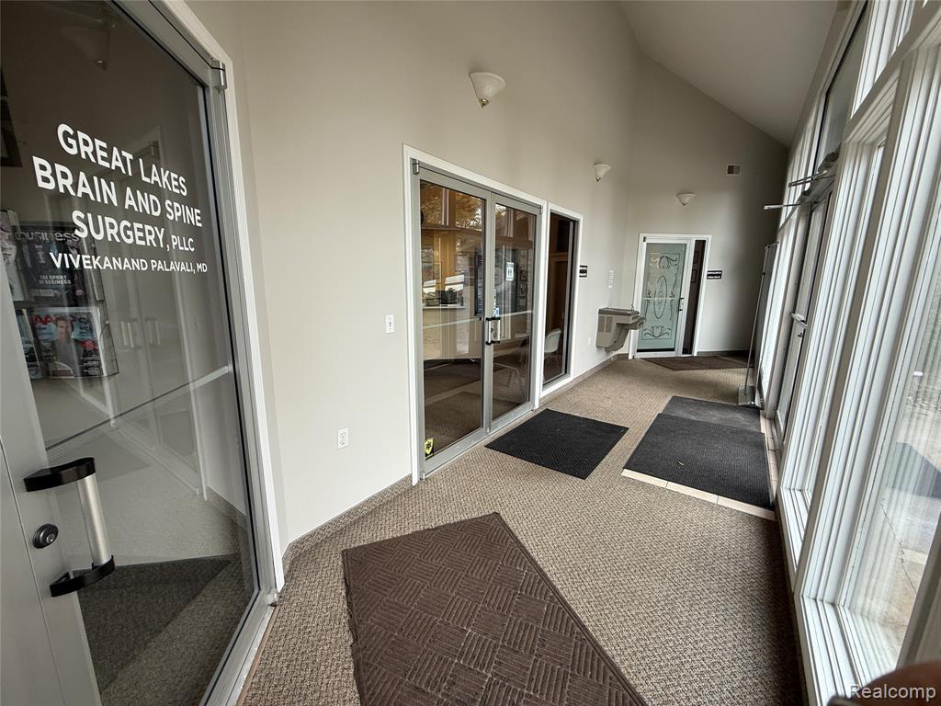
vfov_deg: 85.7
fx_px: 381
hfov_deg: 102.1
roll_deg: -0.1
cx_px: 470
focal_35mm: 14
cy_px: 353
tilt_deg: -10.5
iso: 80
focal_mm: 2.22
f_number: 2.2
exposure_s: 1/99
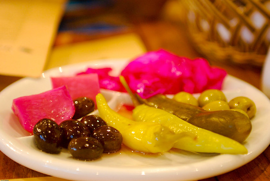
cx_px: 135
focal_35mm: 84
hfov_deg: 24.2
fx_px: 631
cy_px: 90
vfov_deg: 16.3
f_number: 2.8
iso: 1000
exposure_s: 1/25
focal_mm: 56
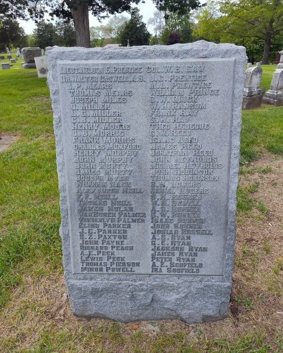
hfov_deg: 56.8
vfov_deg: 67.9
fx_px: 262
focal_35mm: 25
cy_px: 159
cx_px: 142
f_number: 1.8
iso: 100
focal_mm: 5.56
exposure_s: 1/699
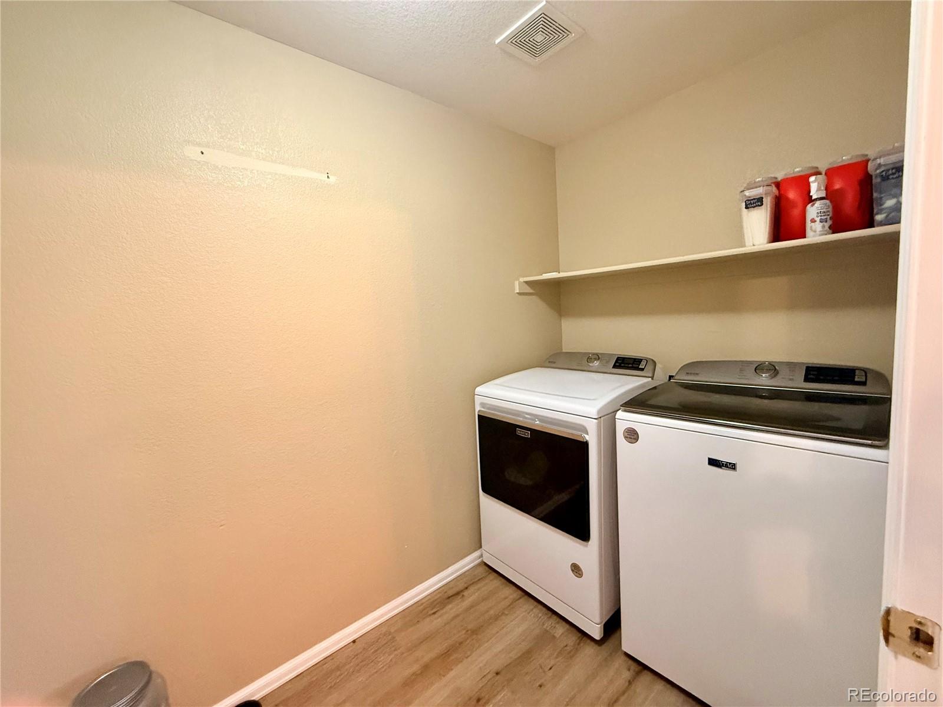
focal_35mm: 14
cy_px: 354
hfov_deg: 102.1
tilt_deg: -5.1
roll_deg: +2.8
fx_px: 381
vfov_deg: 85.7
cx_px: 472
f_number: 2.2
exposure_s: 1/60
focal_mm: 2.22
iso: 500
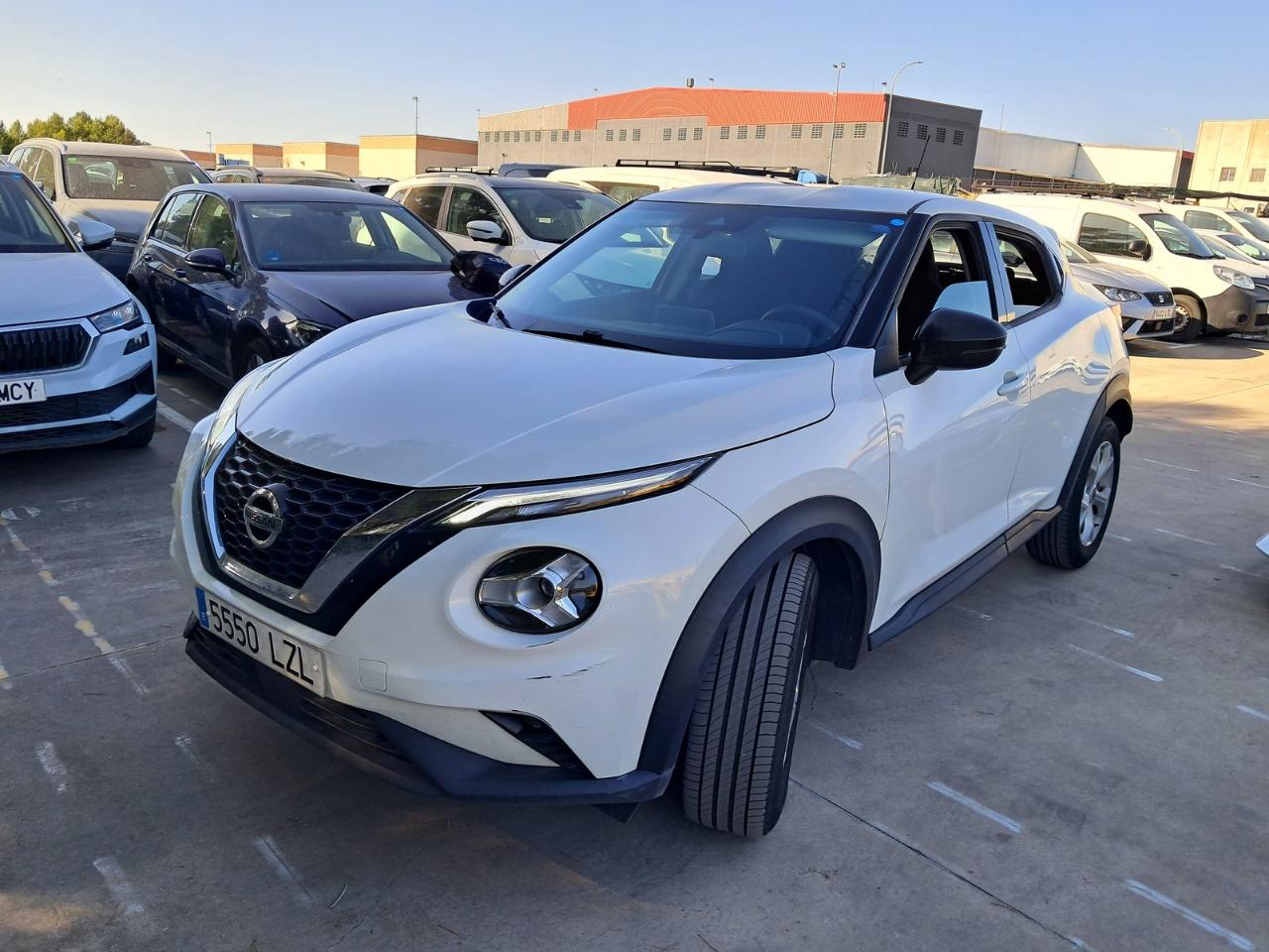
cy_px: 476
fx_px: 990
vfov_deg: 51.4
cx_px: 634
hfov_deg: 65.3
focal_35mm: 27
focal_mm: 4
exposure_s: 1/309
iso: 50
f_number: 1.8
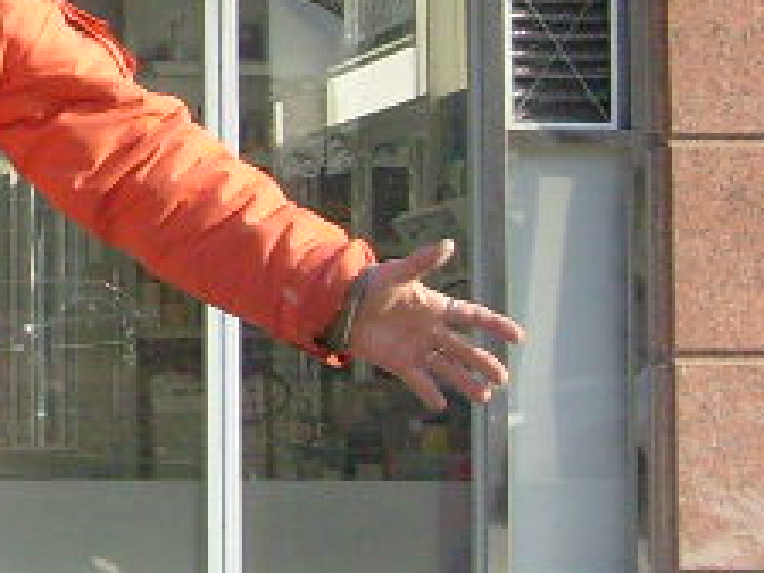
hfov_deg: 11.6
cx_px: -522
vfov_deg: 9.2
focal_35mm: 160
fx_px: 3531
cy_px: -17
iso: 80
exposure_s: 1/125
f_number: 7.1
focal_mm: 5.8
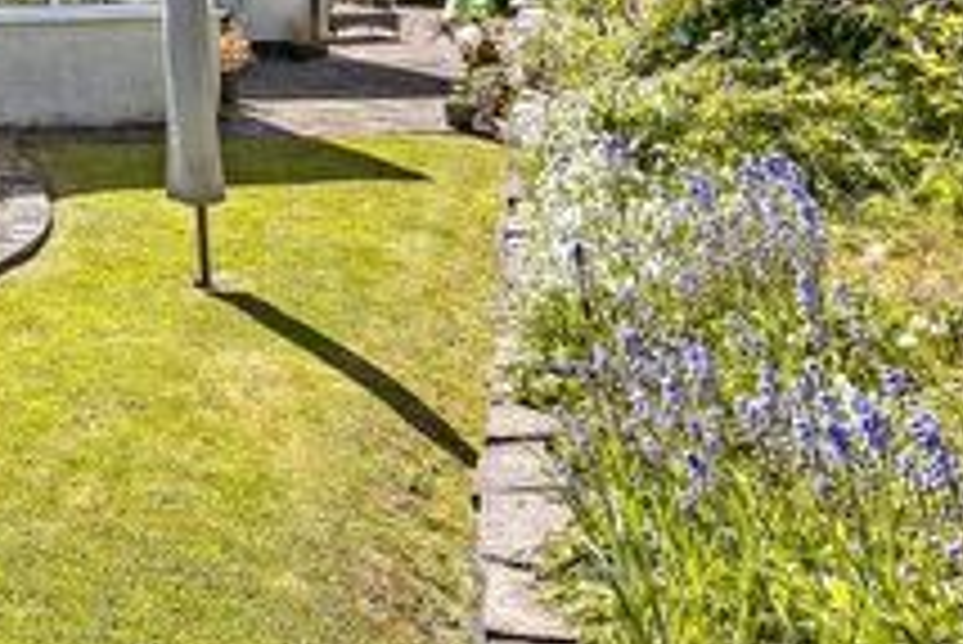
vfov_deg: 24.8
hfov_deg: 35.1
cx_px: -76
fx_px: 1312
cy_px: -133
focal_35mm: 49
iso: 160
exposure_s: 1/320
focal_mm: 10
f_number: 8
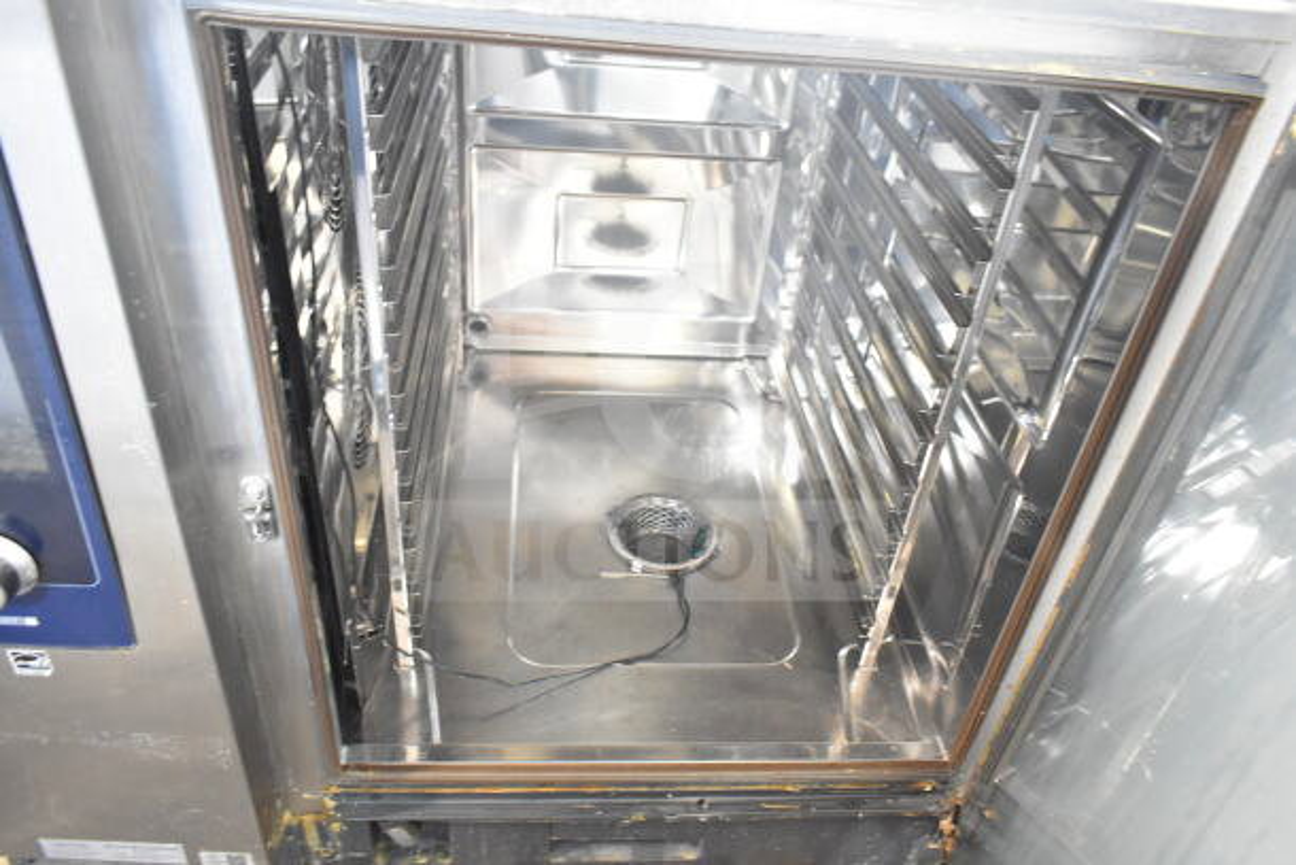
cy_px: 432
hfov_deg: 67.4
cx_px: 648
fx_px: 972
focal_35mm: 27
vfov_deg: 48.0
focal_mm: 18
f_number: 3.5
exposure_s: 1/30
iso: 5000
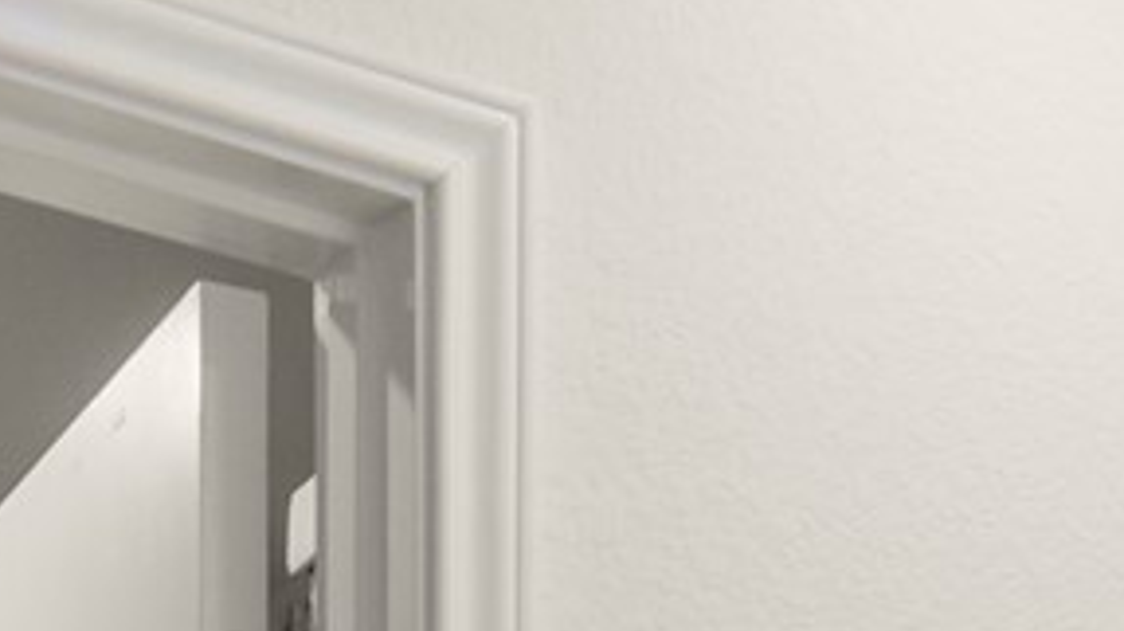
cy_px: 1681
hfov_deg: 18.9
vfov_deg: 9.3
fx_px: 3306
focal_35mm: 111
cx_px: 1054
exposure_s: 1/30
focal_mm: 14
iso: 500
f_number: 11
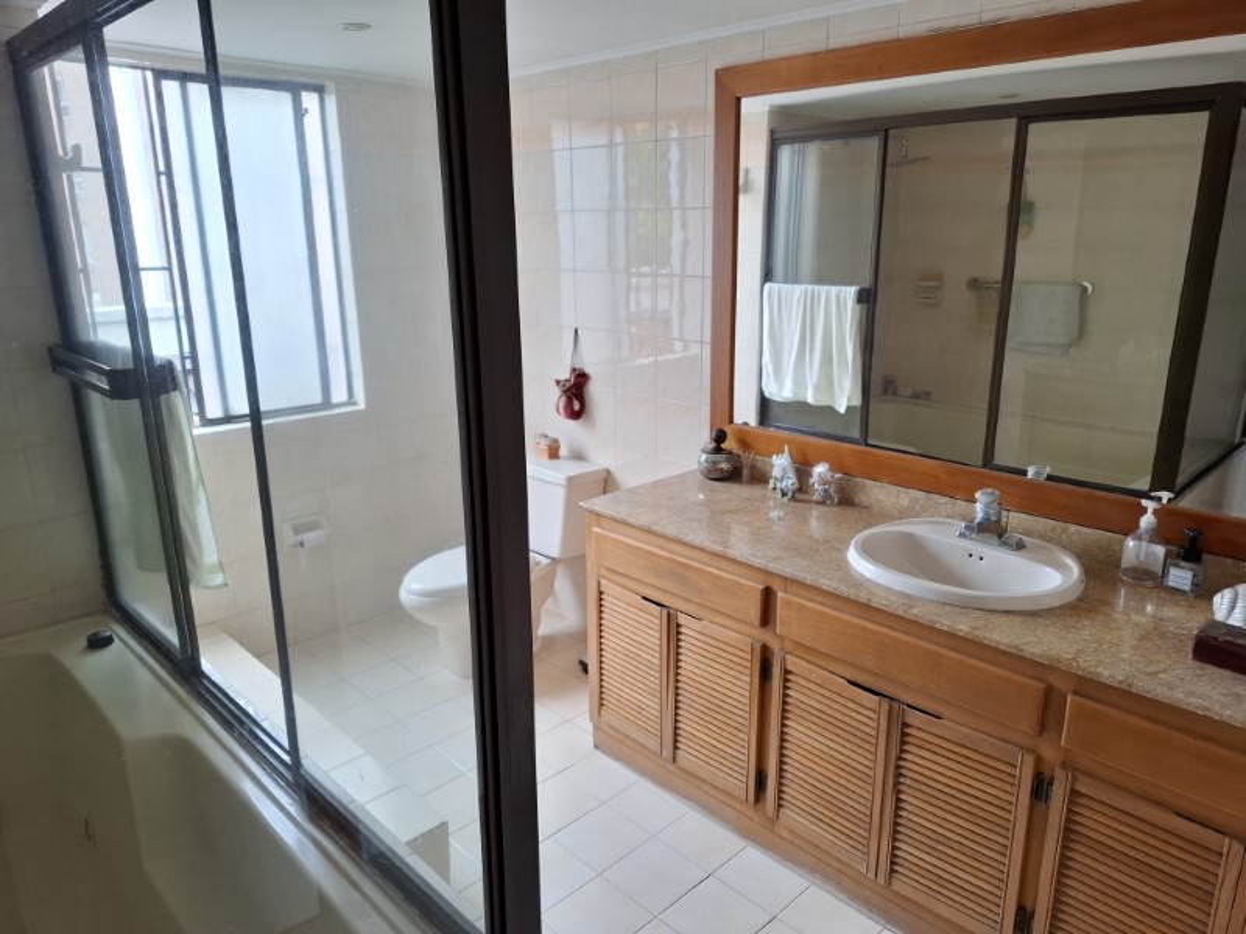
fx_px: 828
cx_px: 623
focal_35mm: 23
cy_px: 467
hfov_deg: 73.9
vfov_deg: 58.9
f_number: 1.8
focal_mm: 5.54
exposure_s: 1/120
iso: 250
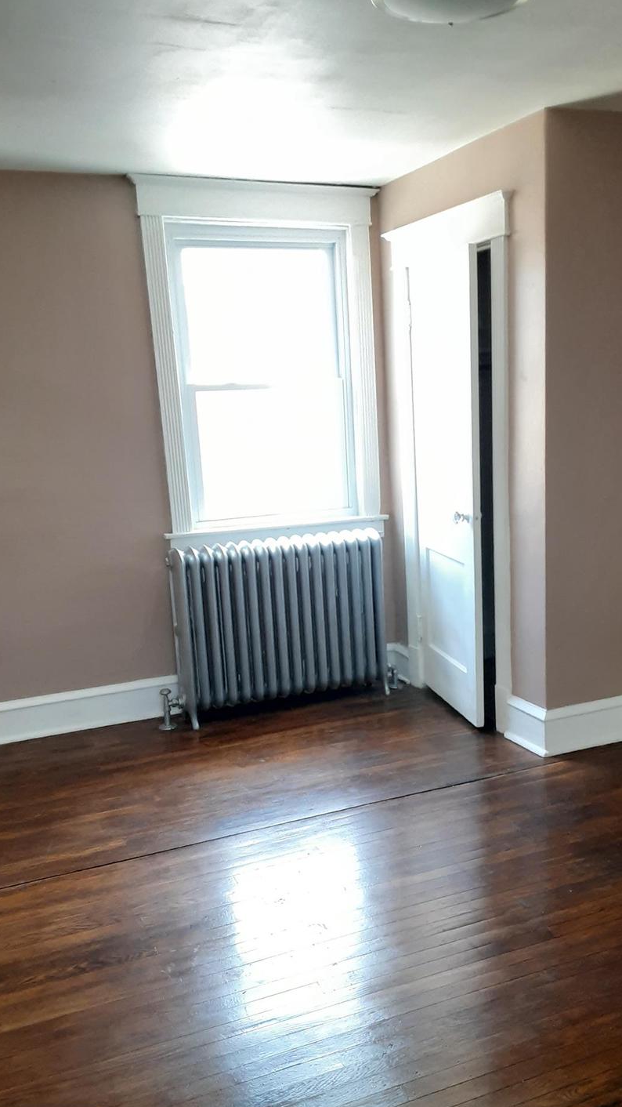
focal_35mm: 32
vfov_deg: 61.0
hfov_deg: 36.6
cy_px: 575
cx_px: 360
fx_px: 938
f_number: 1.9
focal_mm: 2.91
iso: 200
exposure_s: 1/60
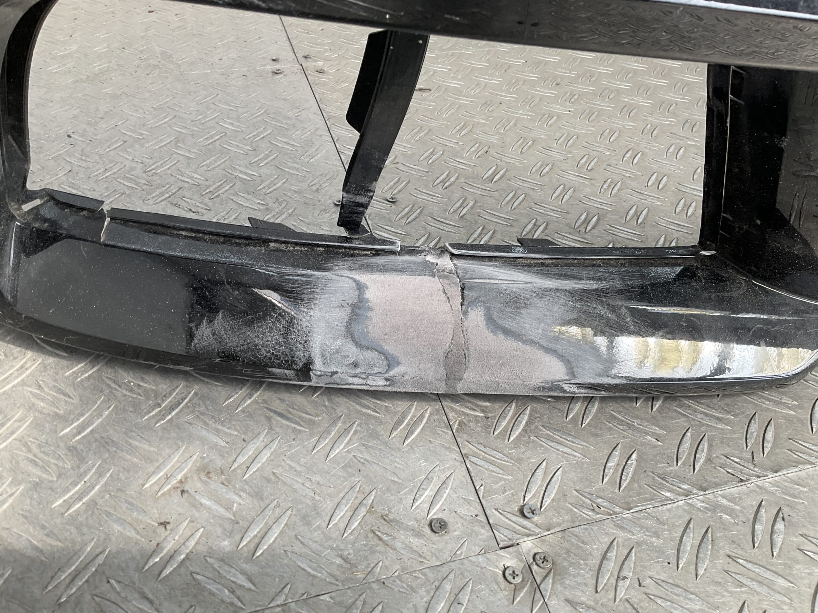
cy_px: 306
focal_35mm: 29
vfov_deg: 48.2
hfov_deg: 61.7
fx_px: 685
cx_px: 409
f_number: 1.8
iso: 16
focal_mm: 3
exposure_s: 1/198
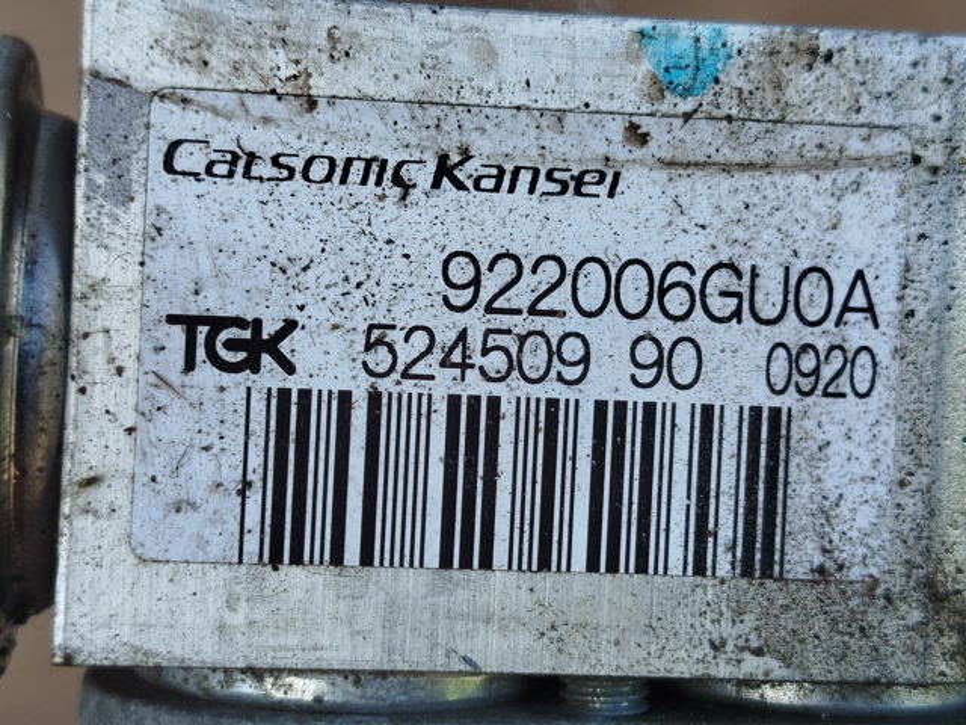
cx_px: 483
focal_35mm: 72
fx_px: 2009
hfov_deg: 27.0
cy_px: 362
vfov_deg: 20.4
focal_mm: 5.31
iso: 50
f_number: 1.7
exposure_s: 1/145
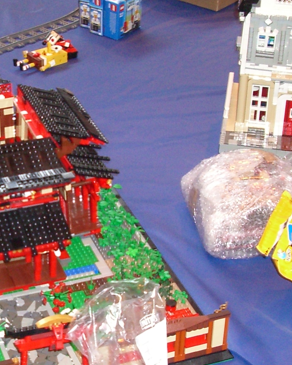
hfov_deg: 17.0
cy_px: 183
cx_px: -10
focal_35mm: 88
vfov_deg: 21.7
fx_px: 951
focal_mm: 5.8
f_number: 2.6
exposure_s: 1/60
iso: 200
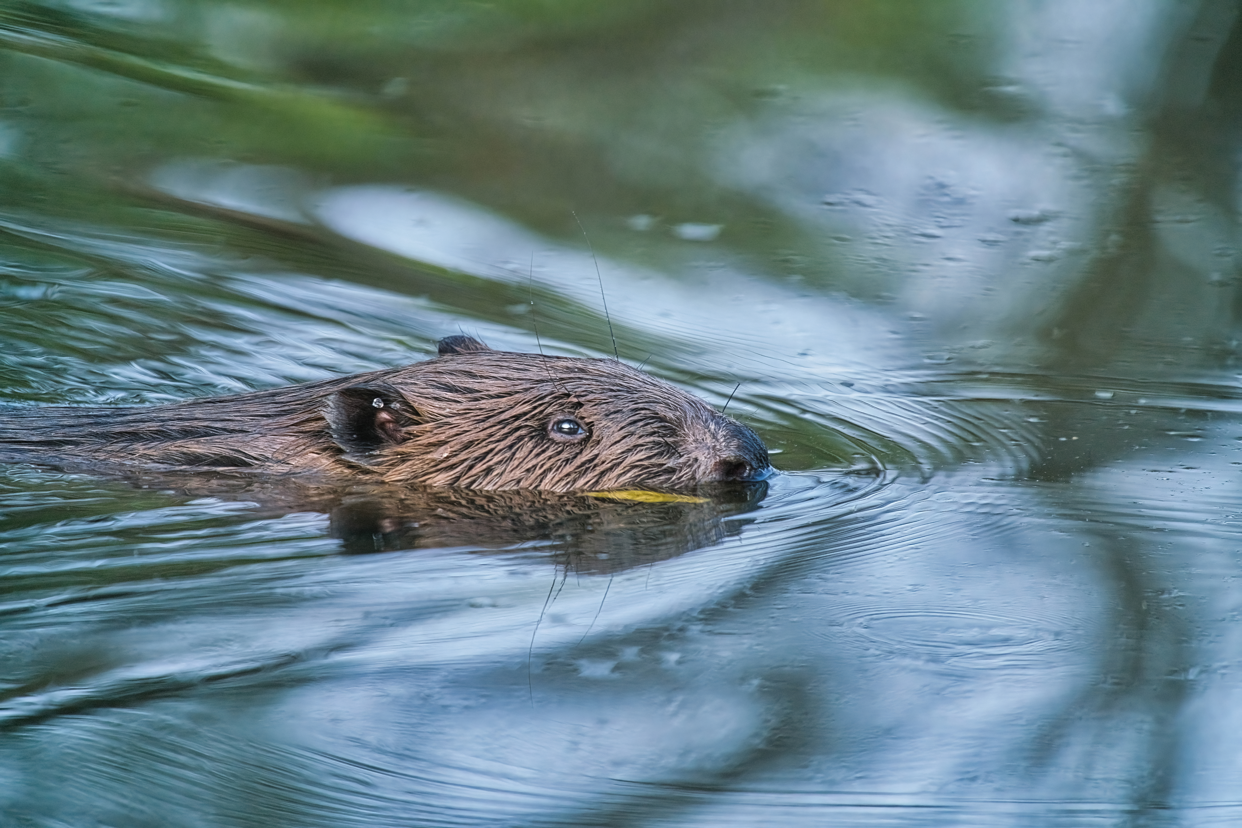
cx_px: 621
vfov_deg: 2.3
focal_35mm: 600
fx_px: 20702
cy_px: 414
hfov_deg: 3.4
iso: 2500
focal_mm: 600
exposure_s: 1/500
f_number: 6.3
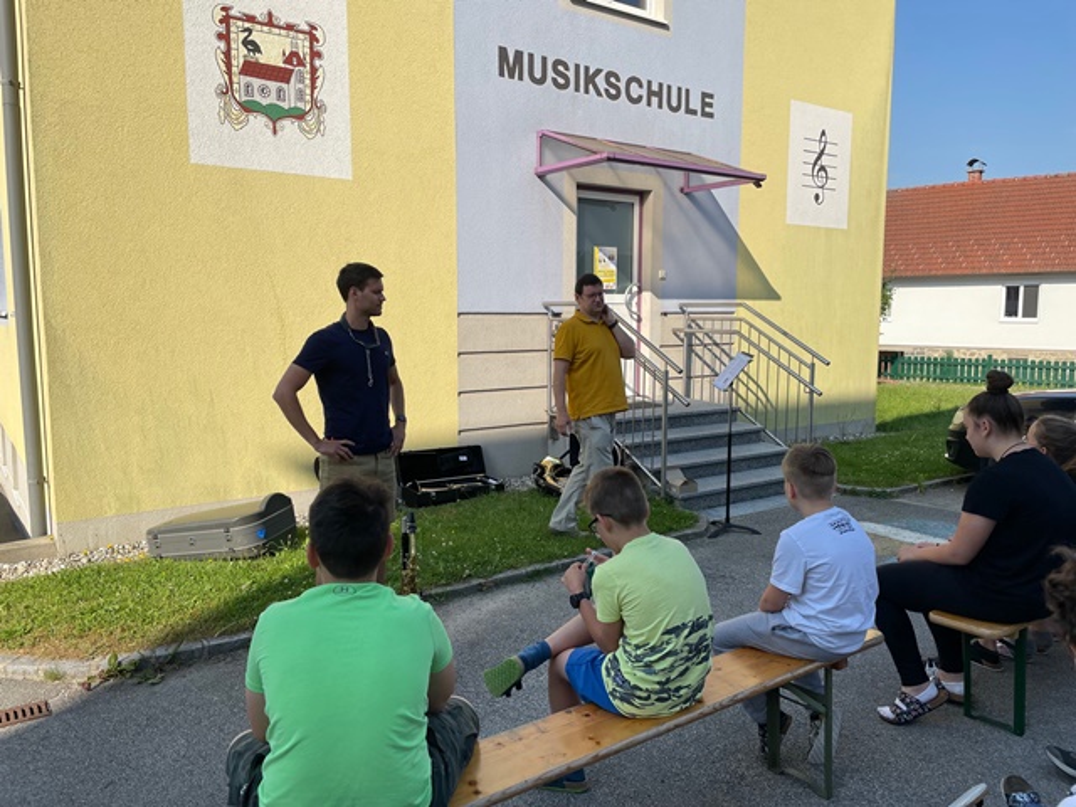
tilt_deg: -6.4
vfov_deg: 53.1
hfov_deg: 67.3
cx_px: 538
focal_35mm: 26
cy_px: 404
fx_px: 808
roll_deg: +0.1
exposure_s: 1/3300
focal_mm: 4.2
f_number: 1.6
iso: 32
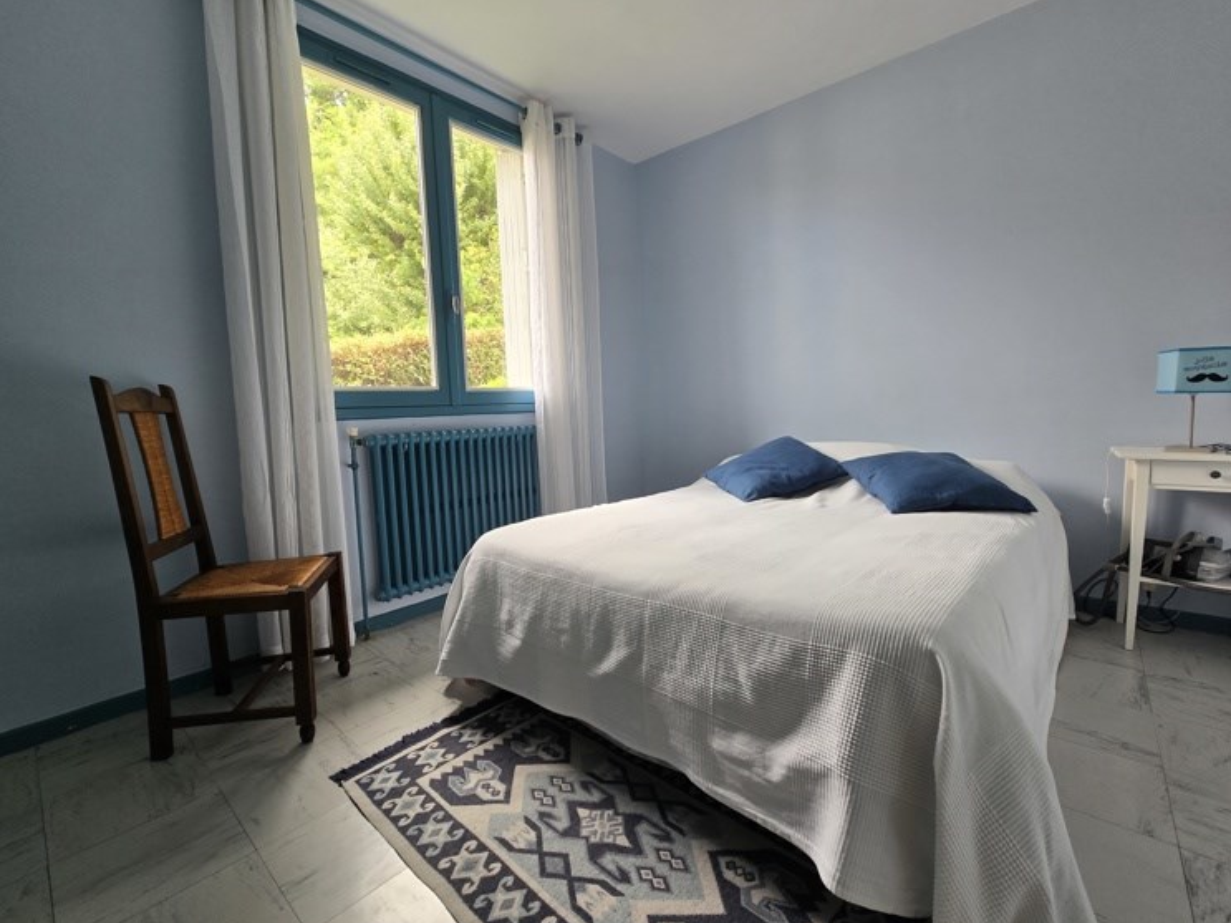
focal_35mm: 14
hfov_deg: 102.1
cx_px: 623
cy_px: 457
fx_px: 498
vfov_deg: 85.7
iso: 64
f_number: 2.2
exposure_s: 1/60
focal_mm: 2.2
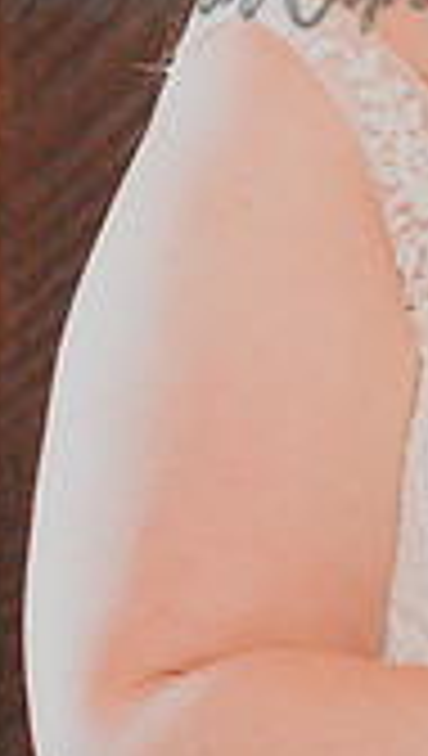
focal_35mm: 480
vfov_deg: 4.5
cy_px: 118
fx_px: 9646
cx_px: 847
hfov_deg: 2.5
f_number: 4.5
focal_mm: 70
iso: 3600
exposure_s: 1/60
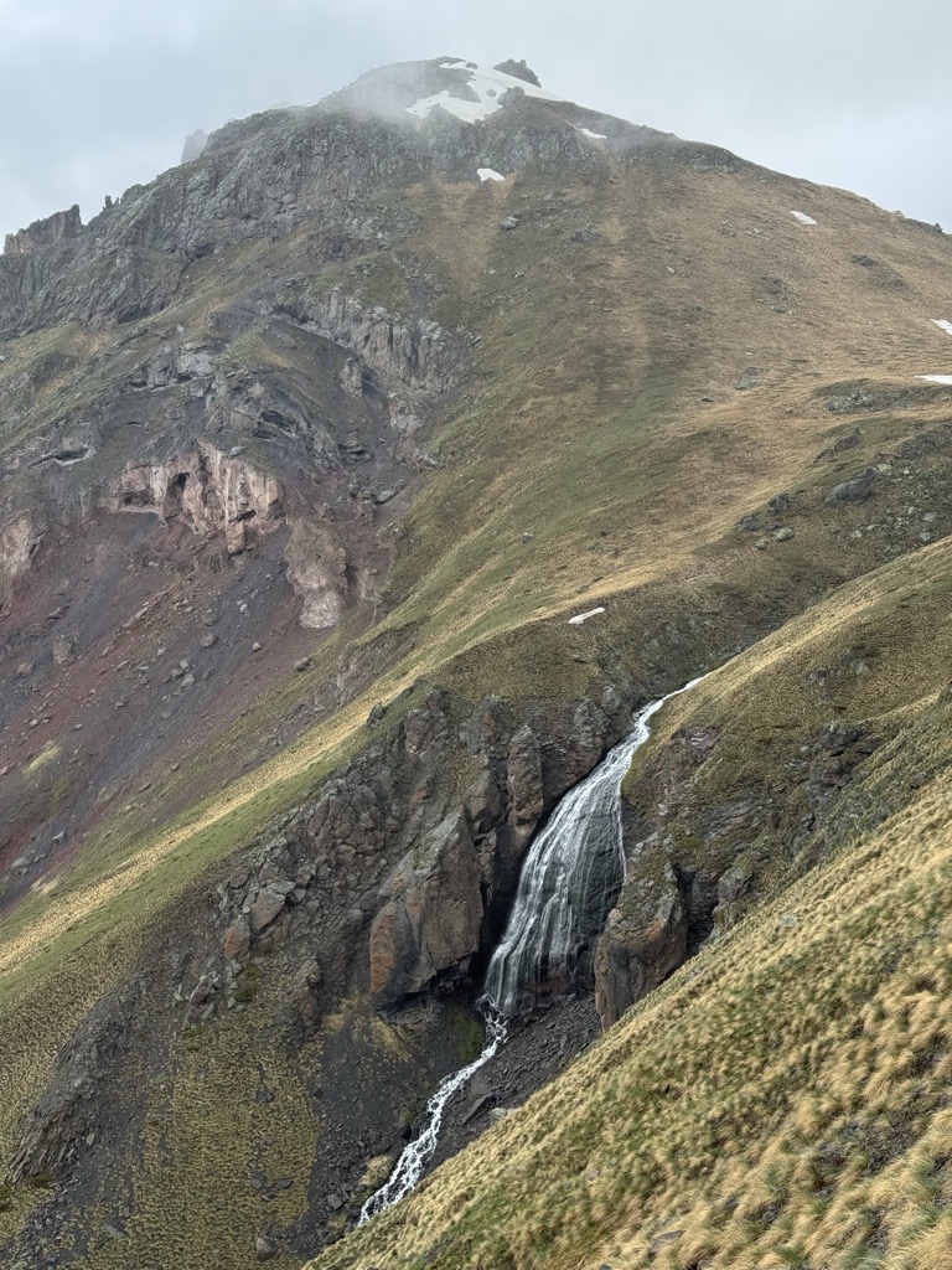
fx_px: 1760
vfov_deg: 39.7
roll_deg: +1.7
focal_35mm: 48
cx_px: 476
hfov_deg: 30.3
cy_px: 635
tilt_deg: +3.3
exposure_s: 1/1490
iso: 64
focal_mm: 6.76
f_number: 1.78
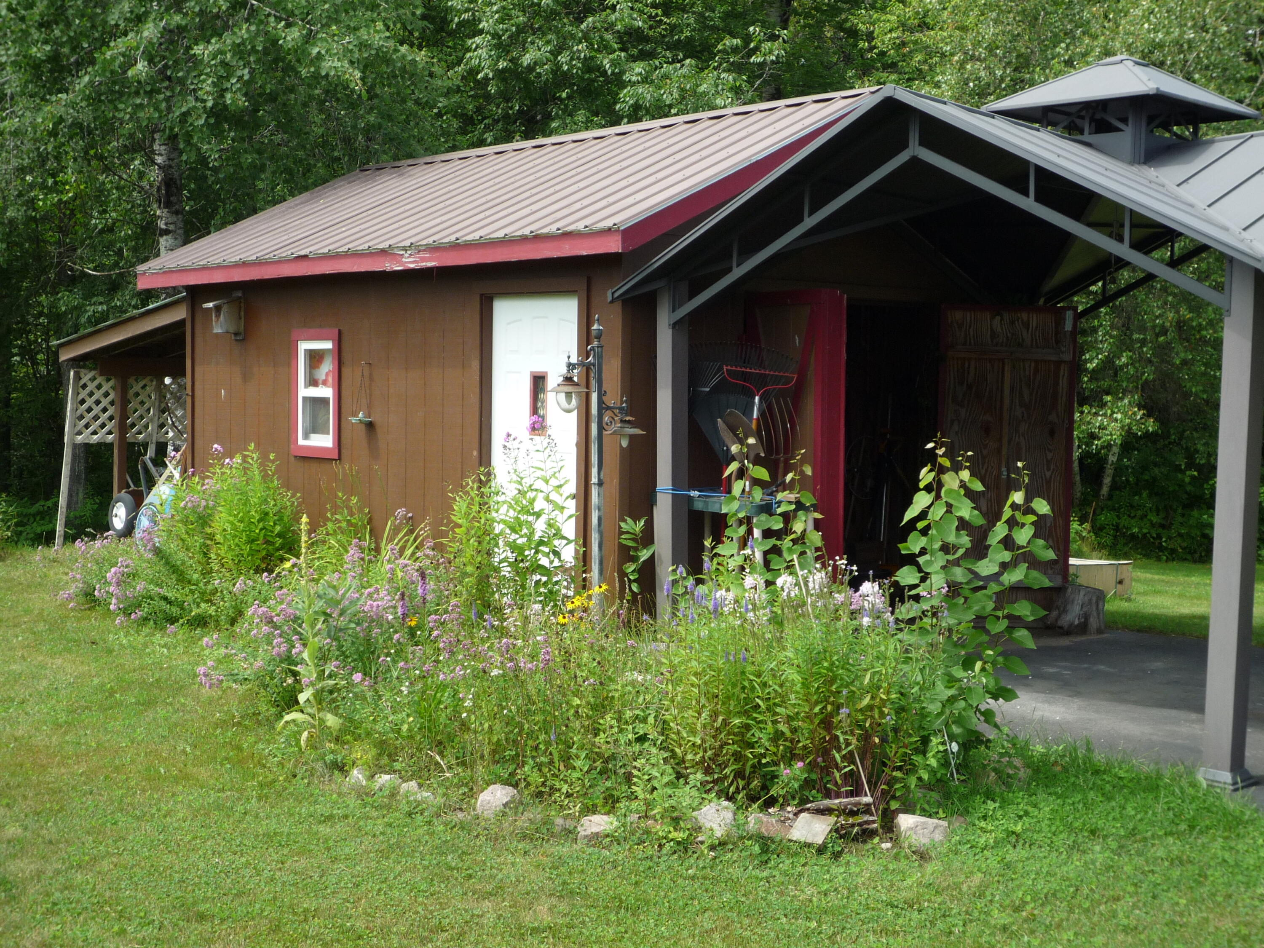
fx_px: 1607
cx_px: 632
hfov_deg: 42.9
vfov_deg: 32.9
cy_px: 474
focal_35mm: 44
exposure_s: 1/250
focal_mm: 7.8
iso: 100
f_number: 4.3
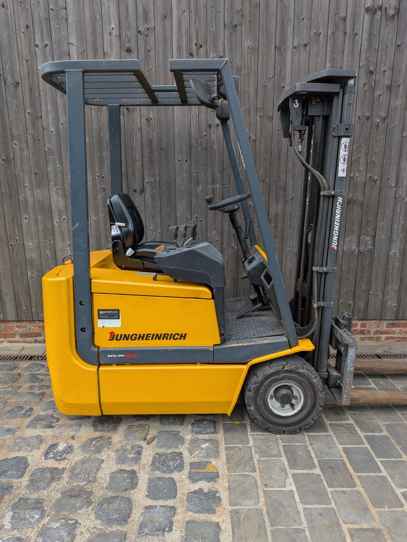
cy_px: 271
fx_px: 376
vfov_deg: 71.6
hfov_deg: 56.8
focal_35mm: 24
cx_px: 204
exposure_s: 1/386
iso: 27
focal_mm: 4.53
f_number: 1.7
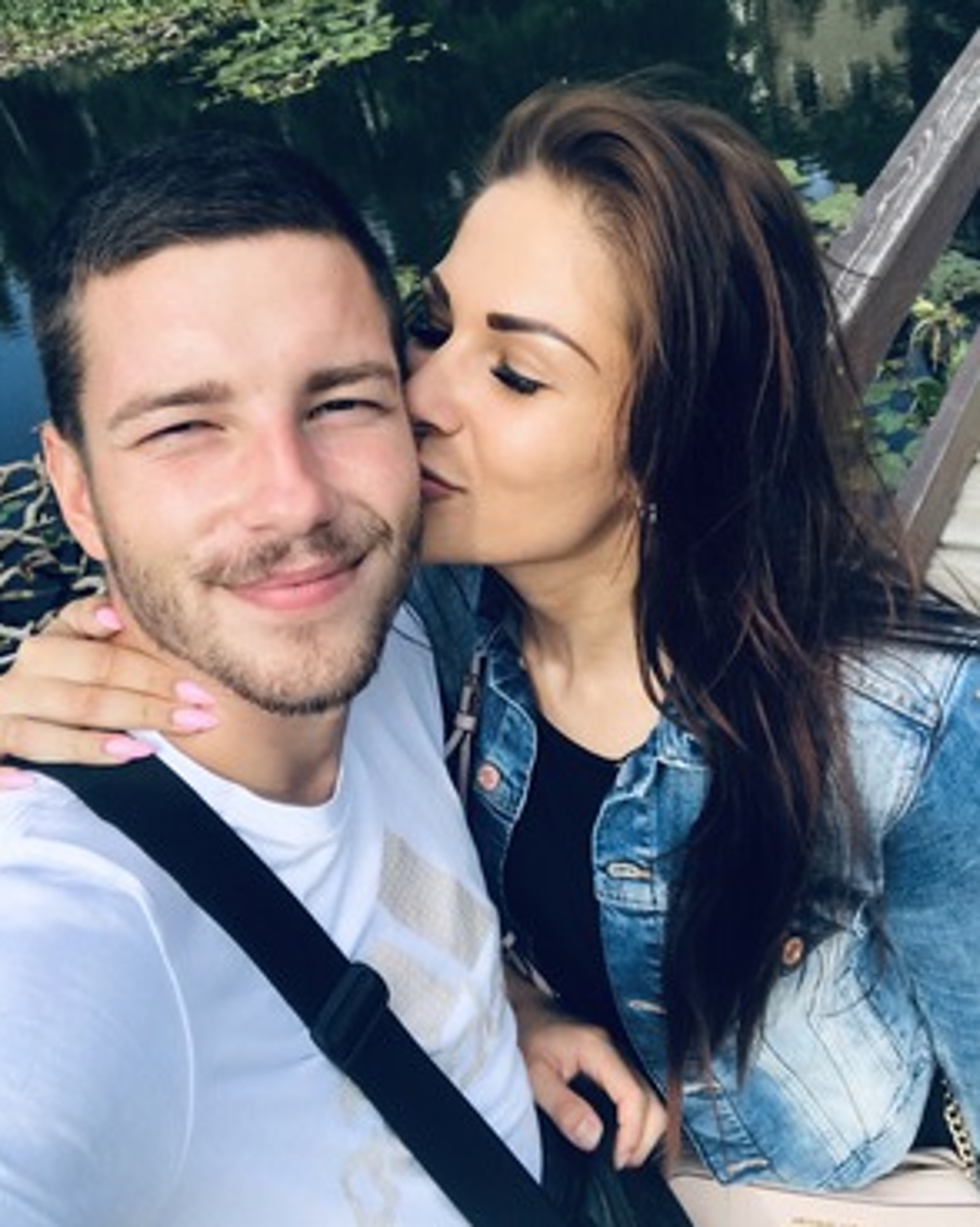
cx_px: 482
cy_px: 593
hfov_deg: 43.3
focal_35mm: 34
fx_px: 1234
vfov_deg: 52.9
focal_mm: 2.87
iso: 25
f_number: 2.2
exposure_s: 1/616
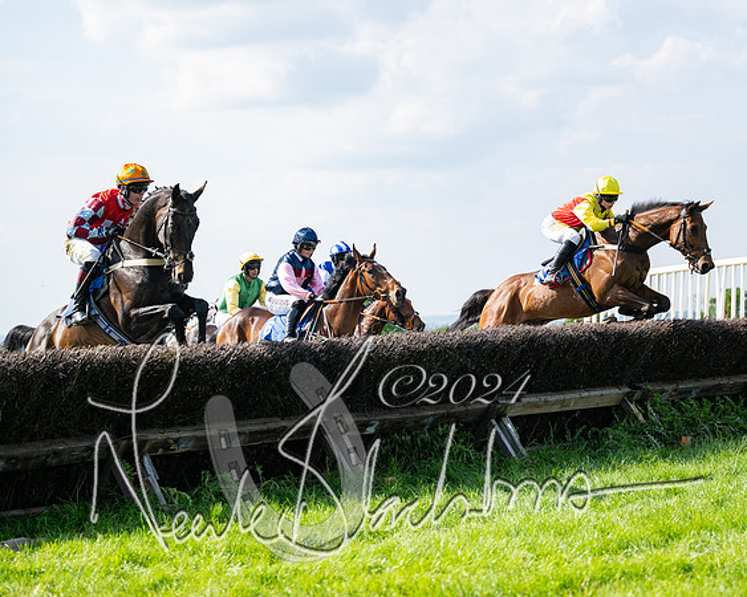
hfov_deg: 24.2
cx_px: 399
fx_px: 1743
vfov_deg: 19.4
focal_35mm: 79
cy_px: 298
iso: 400
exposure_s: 1/4000
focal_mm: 70
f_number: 3.2
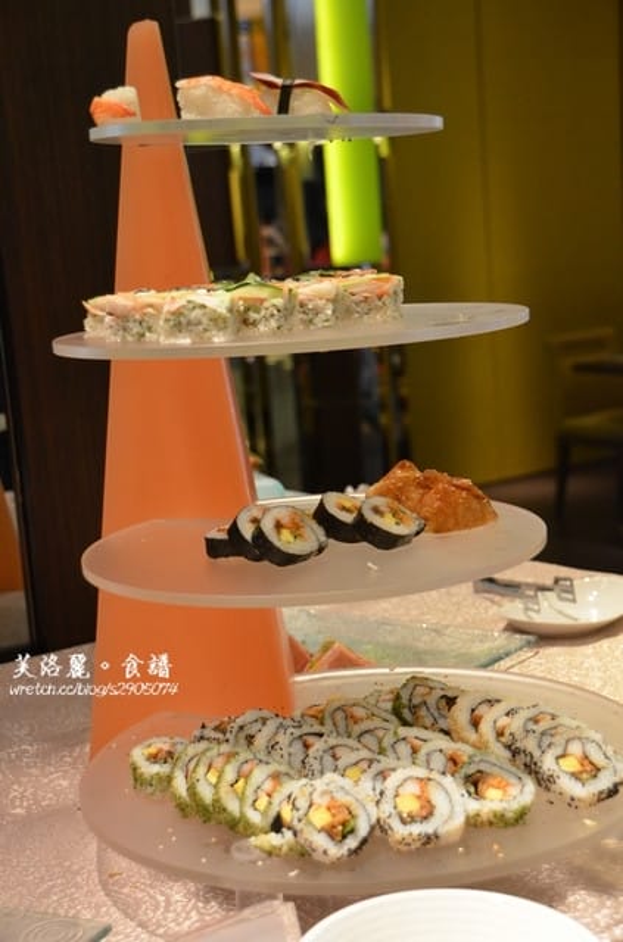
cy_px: 471
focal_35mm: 52
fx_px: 1371
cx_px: 312
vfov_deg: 37.9
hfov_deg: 25.6
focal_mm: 35
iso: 2000
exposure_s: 1/50
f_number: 4.2
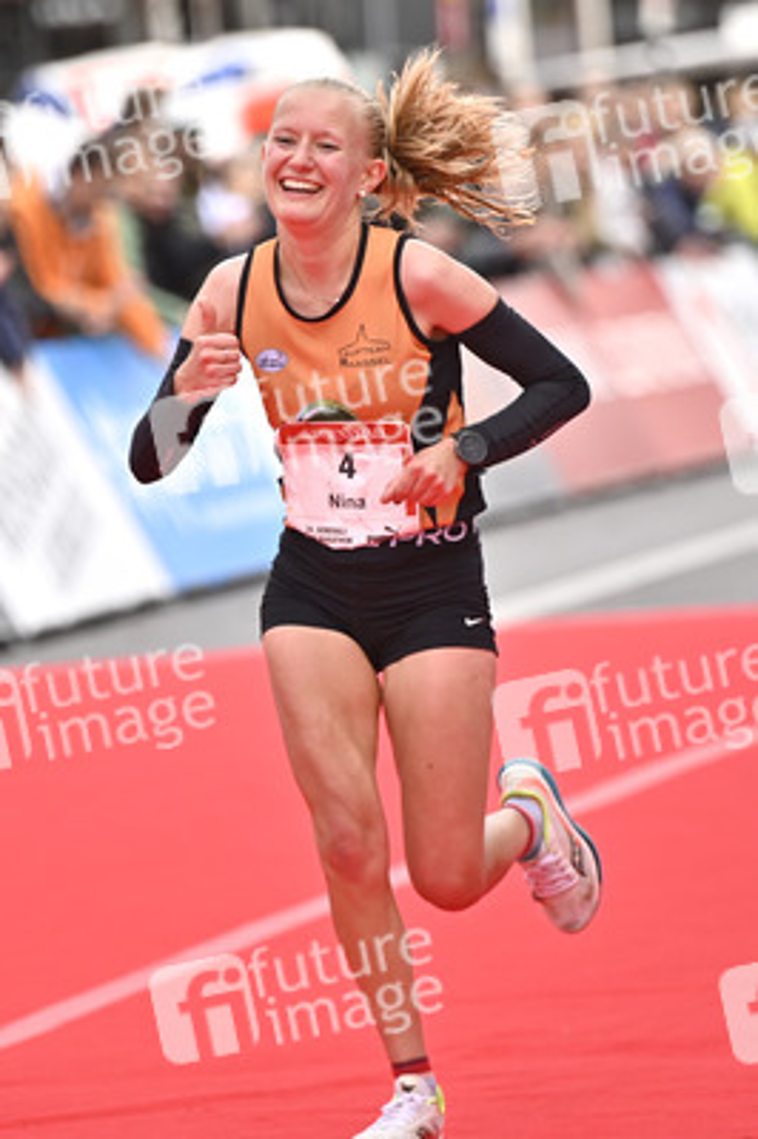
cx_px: 379
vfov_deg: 11.8
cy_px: 570
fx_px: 5536
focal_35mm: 175
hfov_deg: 7.8
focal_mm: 175
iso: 200
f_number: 2.8
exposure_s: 1/800
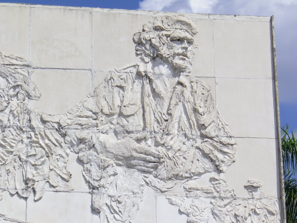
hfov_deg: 16.1
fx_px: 1047
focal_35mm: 122
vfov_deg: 12.1
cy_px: 112
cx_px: 148
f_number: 14.1
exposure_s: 1/100
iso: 80
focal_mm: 21.6
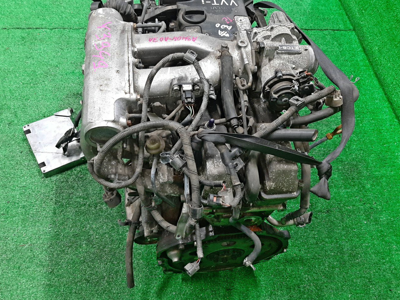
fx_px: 335
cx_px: 200
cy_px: 153
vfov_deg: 48.2
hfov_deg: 61.7
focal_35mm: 29
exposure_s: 1/50
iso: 169
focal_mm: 3.93
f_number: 1.7
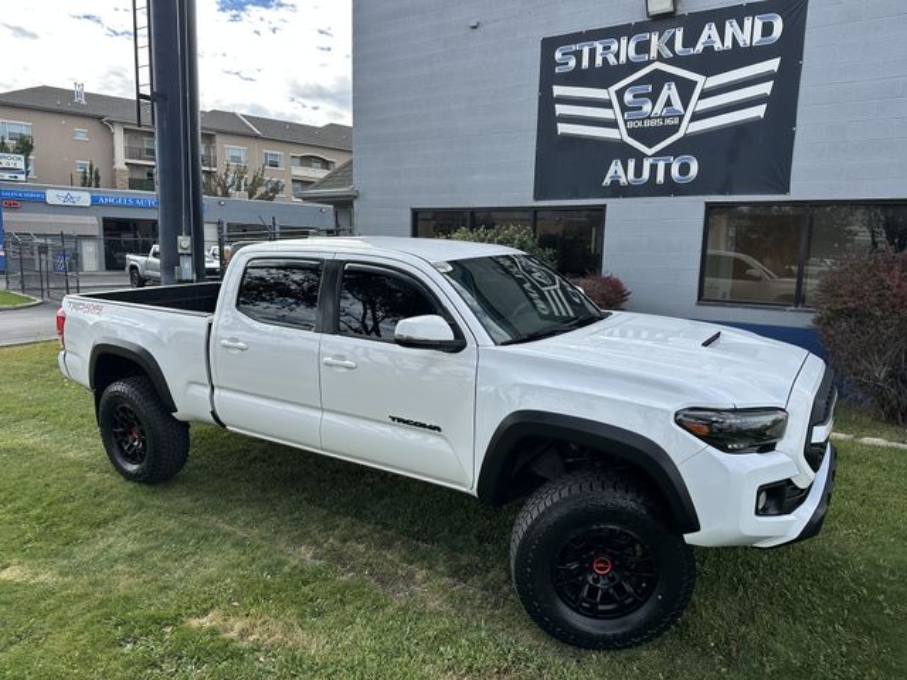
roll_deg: -2.0
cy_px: 340
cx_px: 454
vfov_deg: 56.8
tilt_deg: -8.5
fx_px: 629
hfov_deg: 71.6
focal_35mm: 24
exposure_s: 1/1916
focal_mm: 6.86
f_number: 1.78
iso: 80
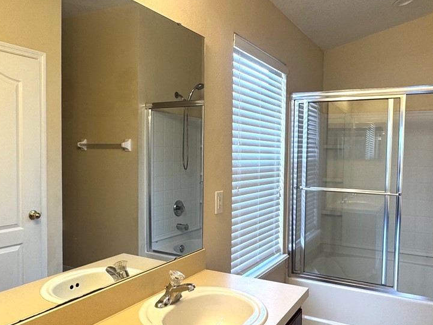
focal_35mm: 31
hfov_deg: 58.4
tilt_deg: -3.7
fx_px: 388
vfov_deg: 45.4
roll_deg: -0.7
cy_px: 173
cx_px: 221
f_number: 2.2
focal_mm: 2.22
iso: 80
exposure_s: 1/120
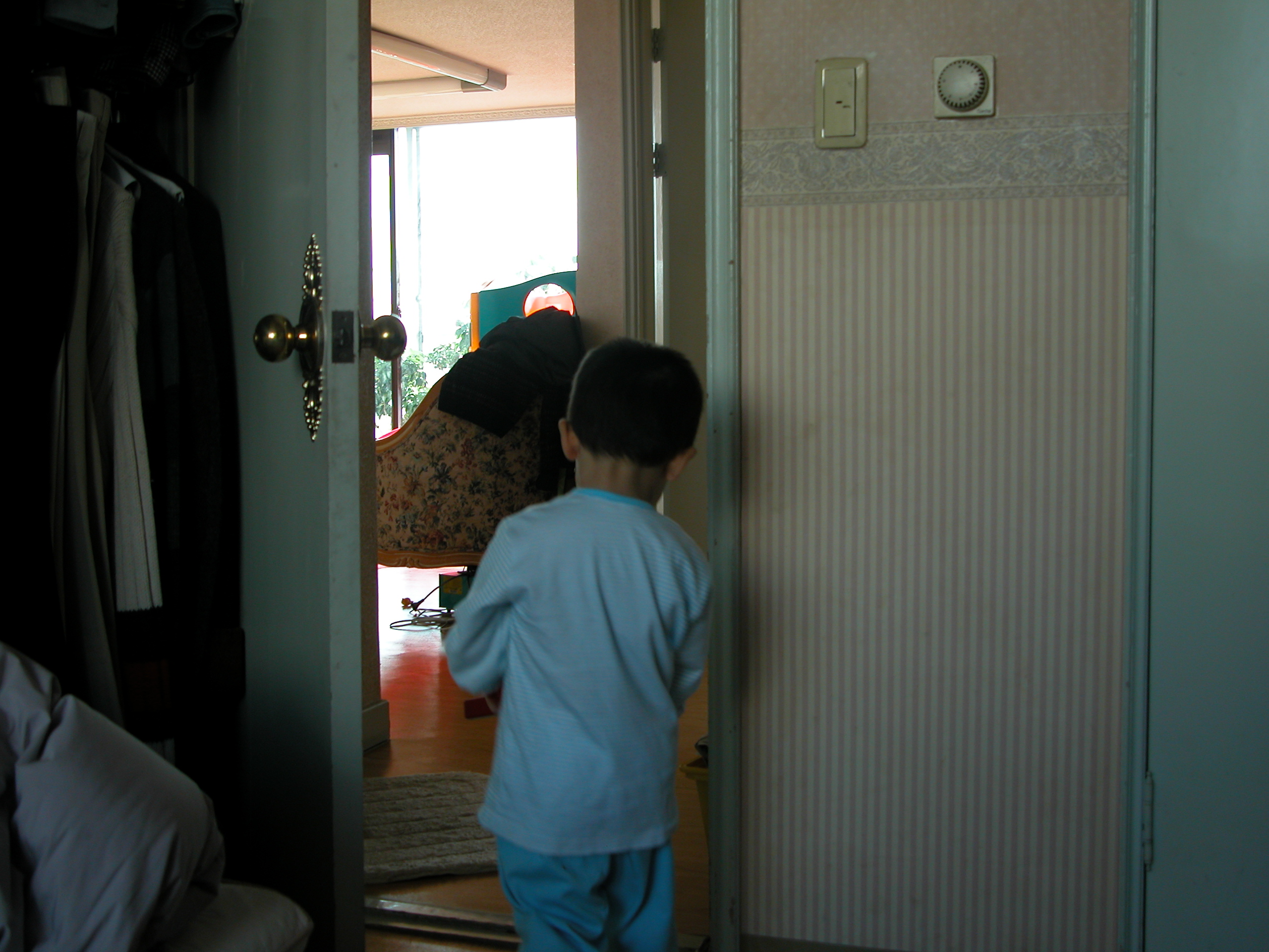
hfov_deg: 42.1
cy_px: 476
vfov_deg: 32.2
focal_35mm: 45
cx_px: 634
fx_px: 1650
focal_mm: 11.6
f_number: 3
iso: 100
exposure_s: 1/54.2
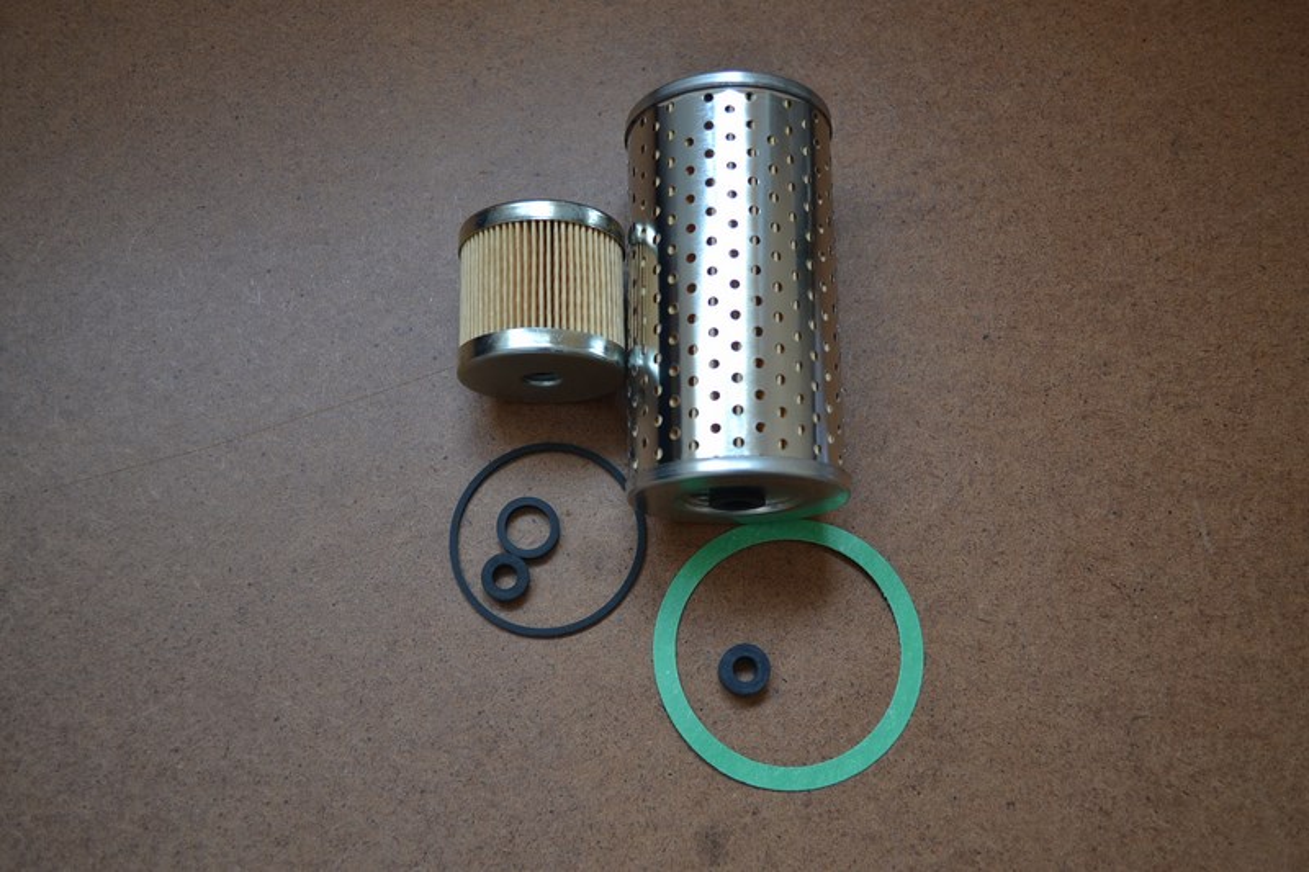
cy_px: 436
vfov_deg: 36.9
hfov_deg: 53.1
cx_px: 654
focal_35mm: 36
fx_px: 1309
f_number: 4
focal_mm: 24
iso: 400
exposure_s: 1/15
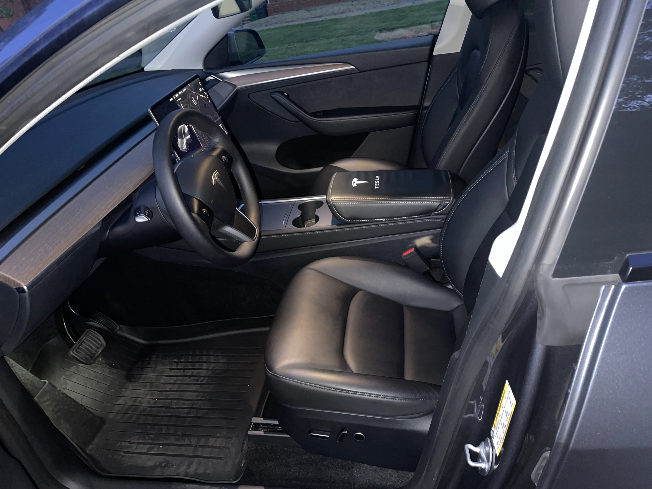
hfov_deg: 69.4
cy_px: 244
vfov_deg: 54.9
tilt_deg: -30.7
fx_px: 471
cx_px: 326
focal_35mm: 25
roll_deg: +9.3
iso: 250
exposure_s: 1/4
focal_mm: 5.1
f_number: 1.6
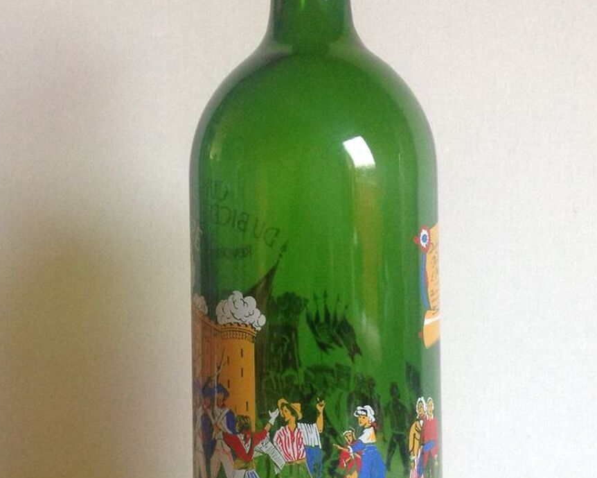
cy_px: 253
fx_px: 936
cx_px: 291
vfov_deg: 28.6
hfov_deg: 35.4
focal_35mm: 53
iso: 250
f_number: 2.4
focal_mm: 4.28
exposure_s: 1/15
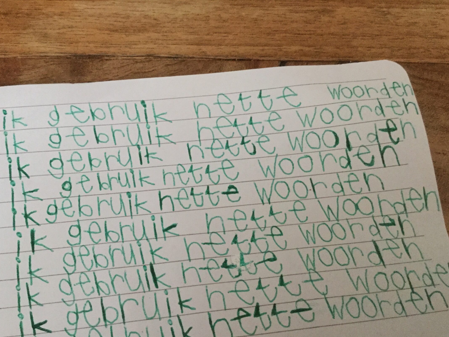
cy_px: 200
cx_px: 208
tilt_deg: -65.0
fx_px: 480
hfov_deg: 50.1
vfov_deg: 38.5
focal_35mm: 37
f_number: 2.4
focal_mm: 3.3
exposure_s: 1/17
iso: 400
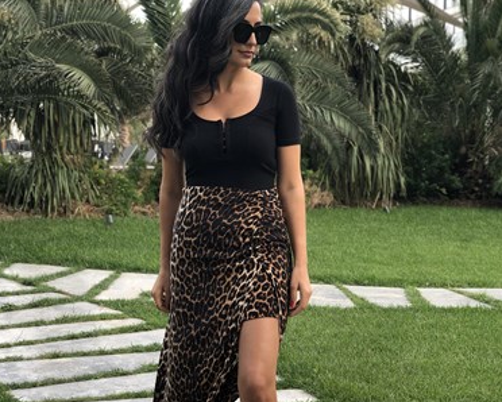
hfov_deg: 27.5
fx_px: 1026
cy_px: 274
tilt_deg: -5.2
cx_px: 247
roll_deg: -0.2
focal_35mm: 69
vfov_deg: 22.1
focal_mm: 6
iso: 16
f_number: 2.4
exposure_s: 1/60
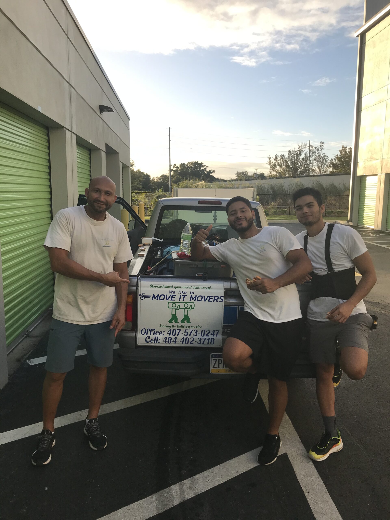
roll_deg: +1.0
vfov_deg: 63.4
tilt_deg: -7.2
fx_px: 421
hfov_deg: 49.7
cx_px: 195
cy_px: 260
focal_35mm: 28
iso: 20
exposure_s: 1/921
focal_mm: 3.99
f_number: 1.8
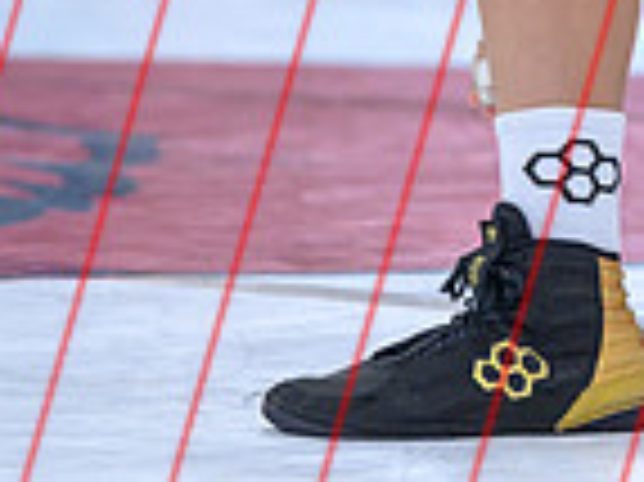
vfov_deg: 3.7
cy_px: -306
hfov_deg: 4.9
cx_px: 1062
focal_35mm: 401
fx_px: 7454
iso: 1250
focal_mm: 92
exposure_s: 1/640
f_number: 2.8
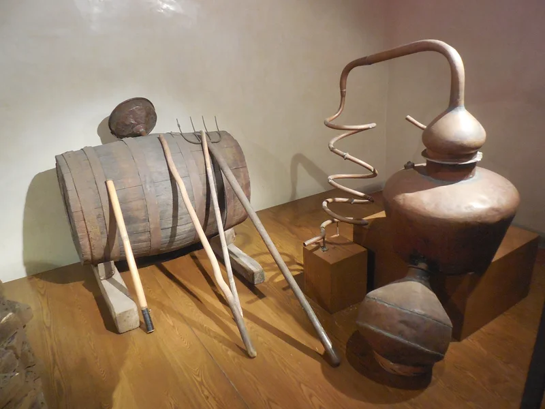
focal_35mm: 26
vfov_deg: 53.1
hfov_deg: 67.3
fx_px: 409
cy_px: 204
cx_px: 272
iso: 800
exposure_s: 1/5
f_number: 3.5
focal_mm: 4.6
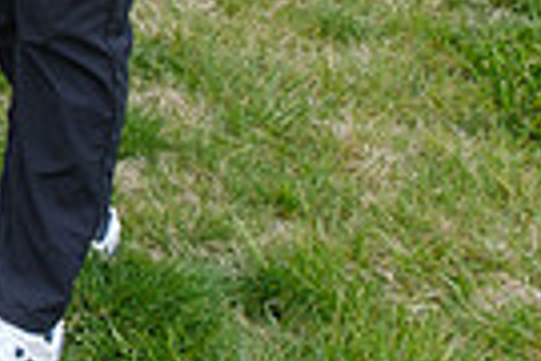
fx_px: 1713
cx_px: -690
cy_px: -341
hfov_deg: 13.8
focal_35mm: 114
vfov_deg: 11.0
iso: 400
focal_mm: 16
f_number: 8
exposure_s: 1/125
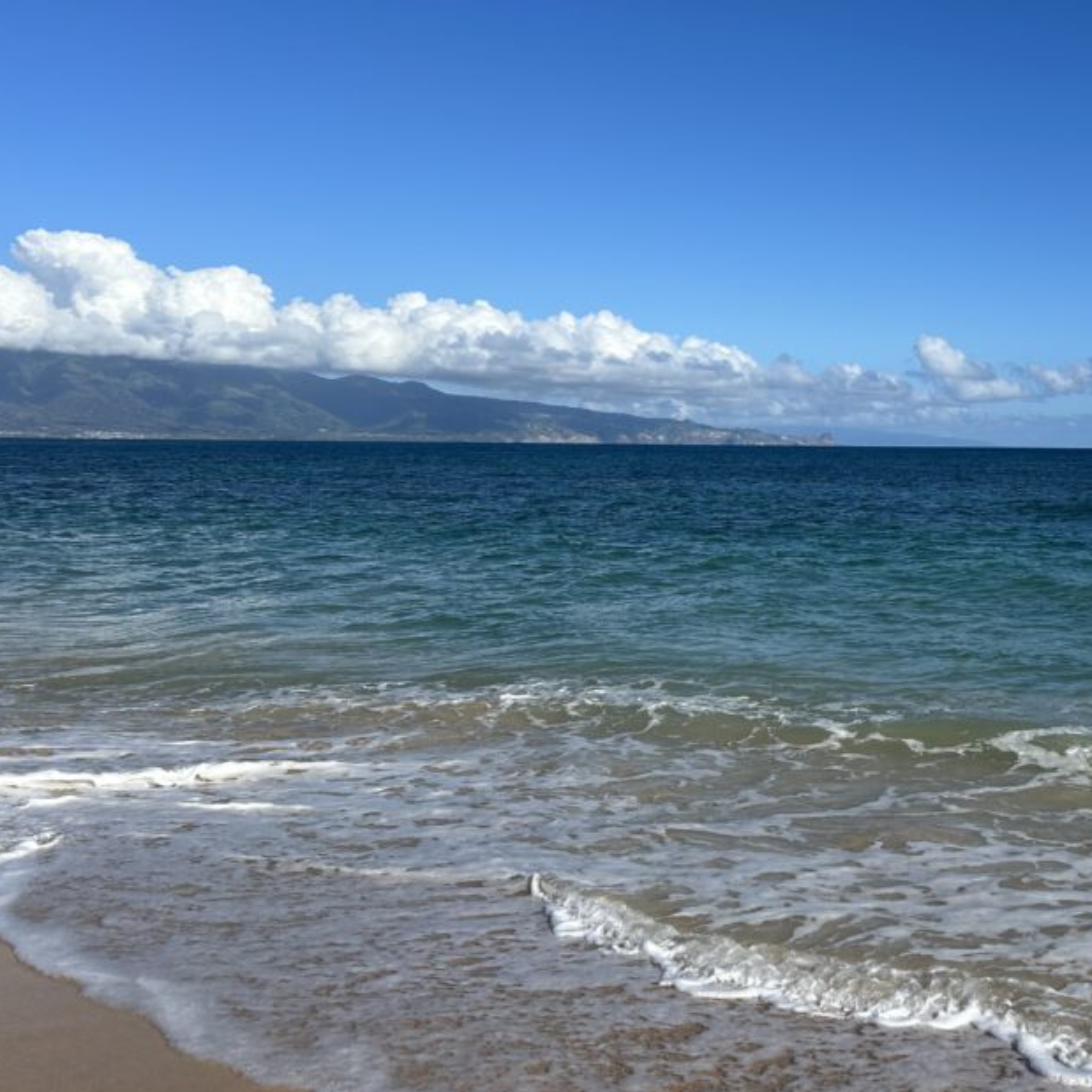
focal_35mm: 38
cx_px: 852
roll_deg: -0.3
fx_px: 1356
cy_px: 455
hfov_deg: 42.2
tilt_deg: -0.2
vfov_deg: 43.7
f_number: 1.5
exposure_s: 1/6211
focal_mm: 5.7
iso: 50
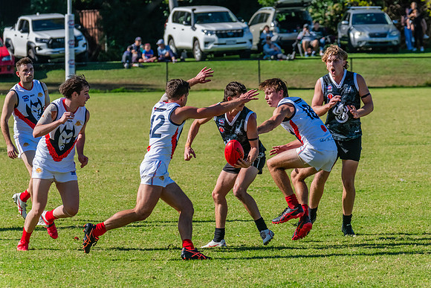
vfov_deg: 3.7
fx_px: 4415
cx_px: 231
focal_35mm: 369
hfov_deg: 5.6
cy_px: 136
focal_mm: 340
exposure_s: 1/1600
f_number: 13
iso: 1600
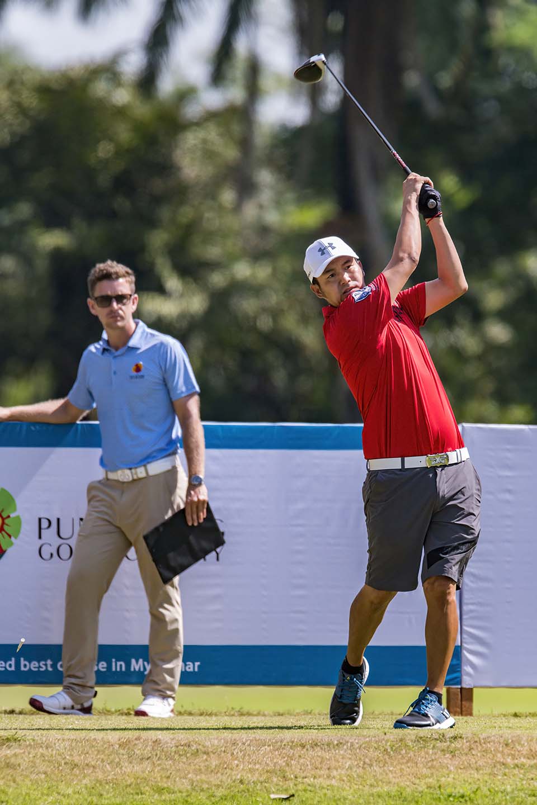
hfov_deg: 2.1
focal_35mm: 650
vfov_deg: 3.2
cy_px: 402
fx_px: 14543
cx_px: 268
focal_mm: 650
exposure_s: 1/2500
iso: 1600
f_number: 8
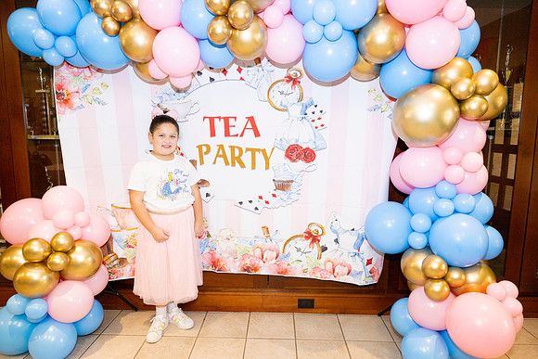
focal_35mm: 24
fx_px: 359
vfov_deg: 53.2
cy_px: 180
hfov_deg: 73.7
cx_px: 269
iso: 400
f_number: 8
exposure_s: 1/100
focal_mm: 24
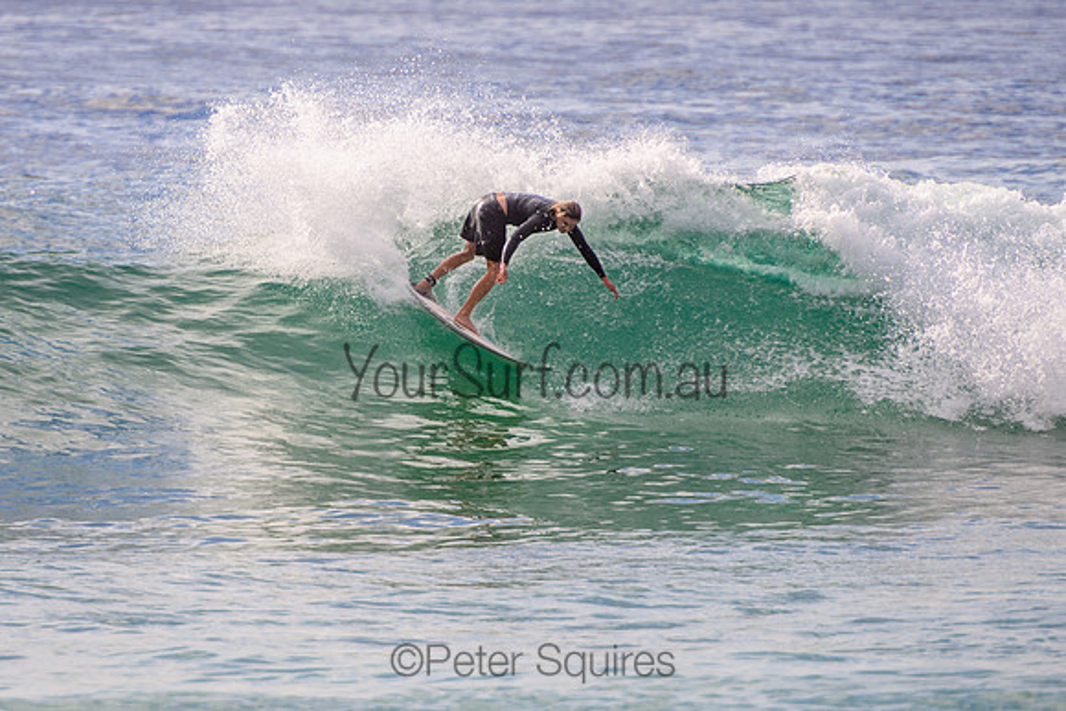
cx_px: 335
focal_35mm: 550
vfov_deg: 2.5
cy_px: 338
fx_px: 16294
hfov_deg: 3.7
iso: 200
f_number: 5.6
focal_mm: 400
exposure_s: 1/2000
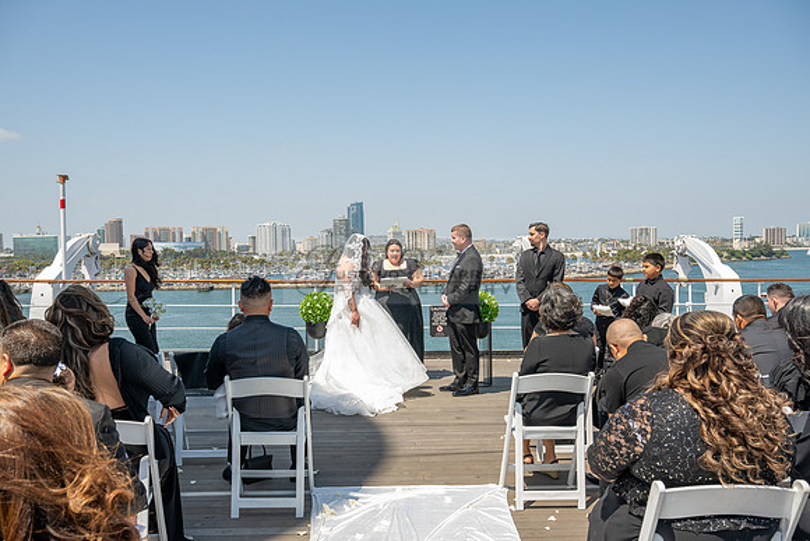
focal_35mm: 31
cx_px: 401
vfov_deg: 42.4
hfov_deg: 60.3
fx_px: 697
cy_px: 271
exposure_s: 1/200
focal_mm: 30.5
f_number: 9
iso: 200
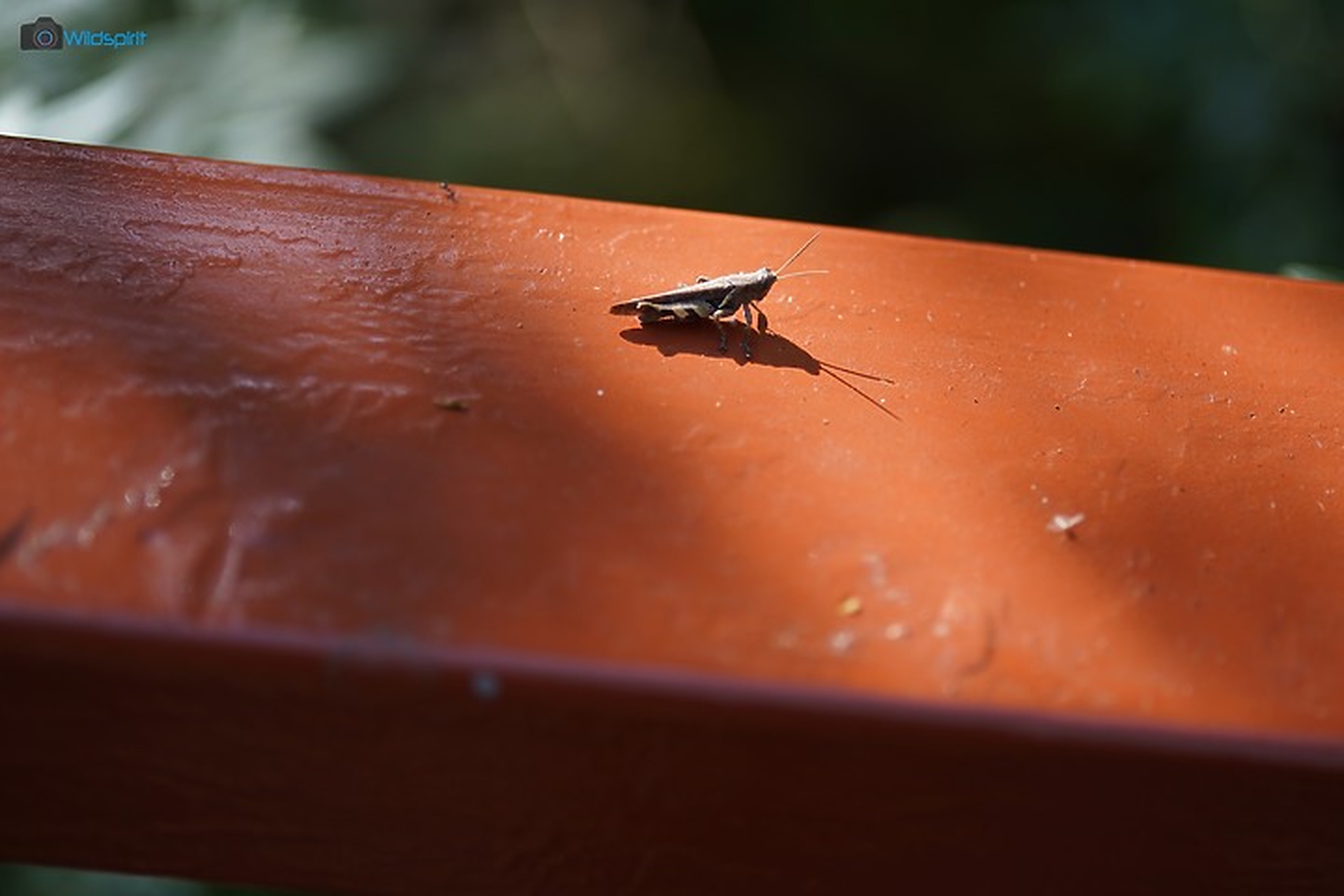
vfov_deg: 13.7
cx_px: 672
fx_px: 3733
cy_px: 448
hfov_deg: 20.4
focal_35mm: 100
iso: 100
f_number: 2.8
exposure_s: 1/400
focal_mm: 100
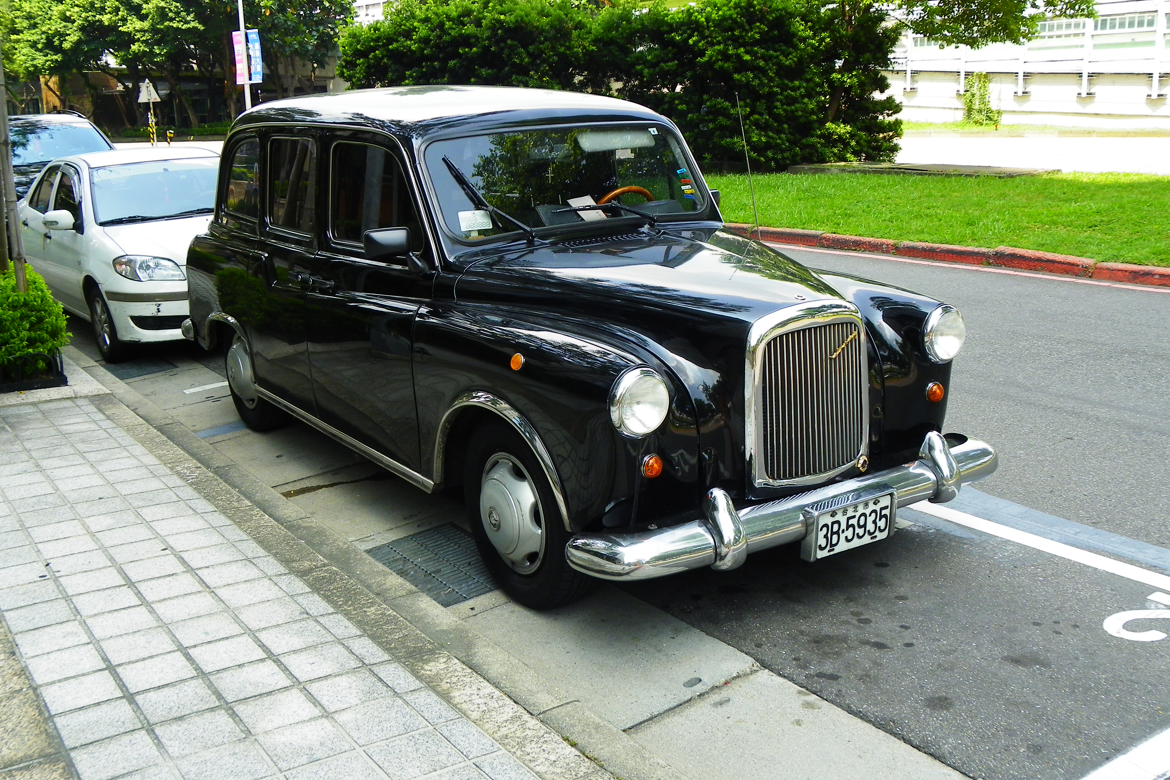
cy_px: 351
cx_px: 587
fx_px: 1202
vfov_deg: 35.9
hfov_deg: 51.9
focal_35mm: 37
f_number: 4.5
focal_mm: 6.2
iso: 64
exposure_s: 1/160
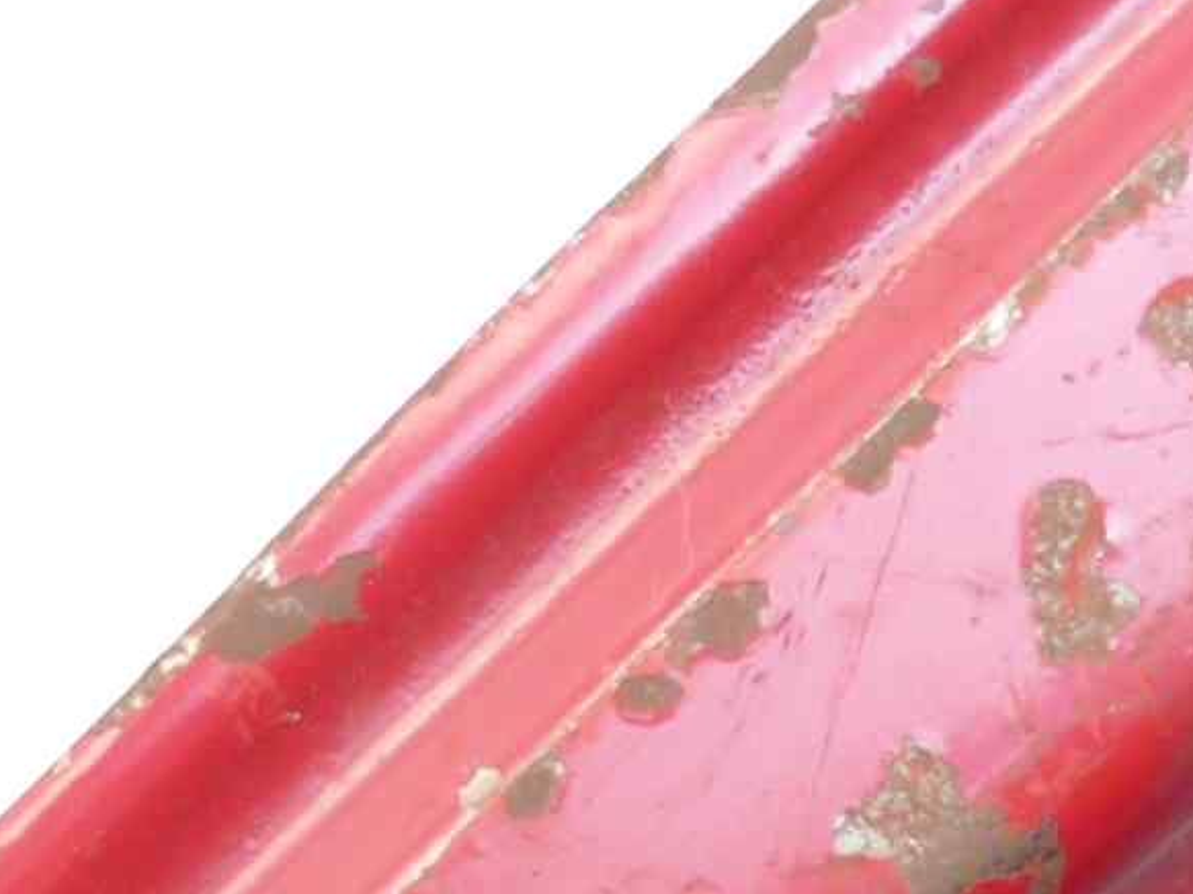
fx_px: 3789
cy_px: 1257
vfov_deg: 12.9
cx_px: 877
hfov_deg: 17.8
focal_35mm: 110
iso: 80
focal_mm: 4.1
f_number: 3.3
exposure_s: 1/8
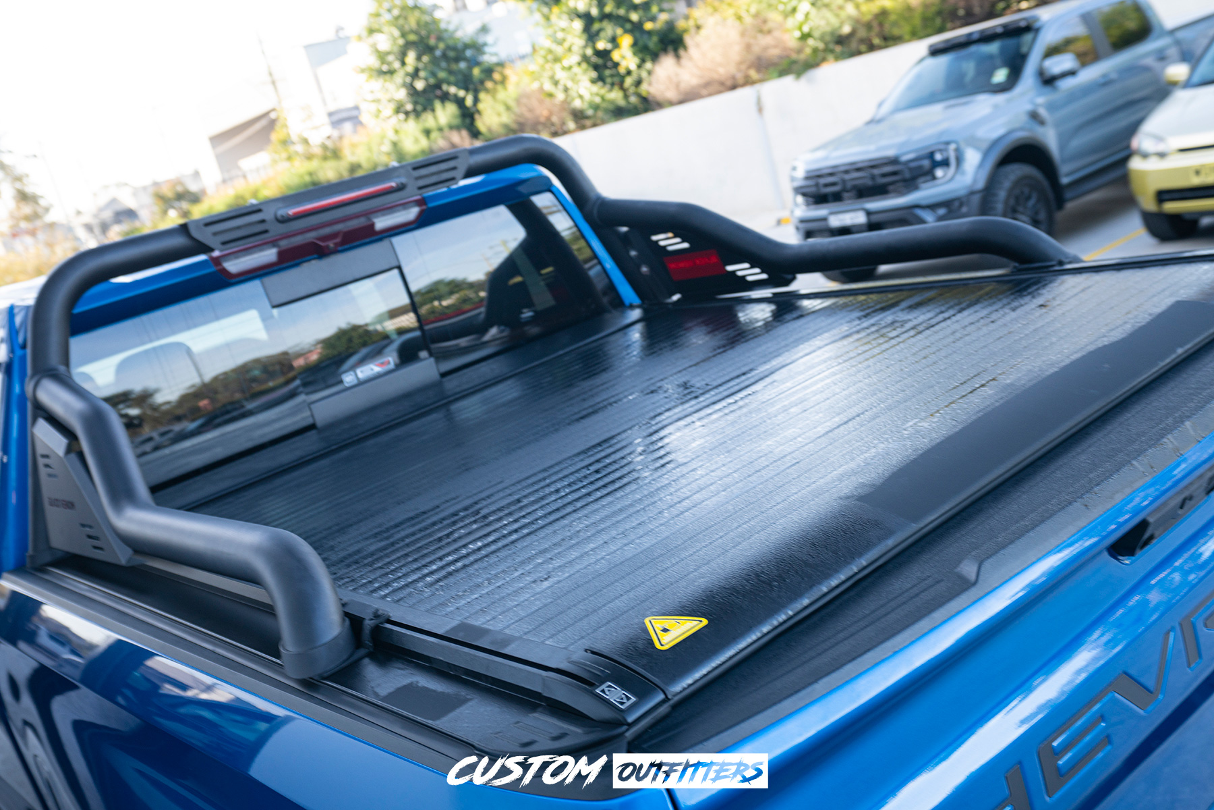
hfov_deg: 61.9
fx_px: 1012
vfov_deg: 43.6
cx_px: 607
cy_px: 405
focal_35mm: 30
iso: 200
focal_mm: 30
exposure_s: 1/60
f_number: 4
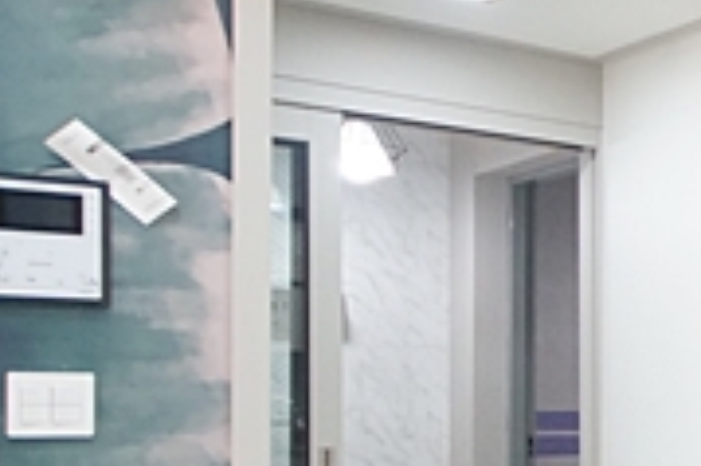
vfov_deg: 20.1
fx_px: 1303
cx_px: 1257
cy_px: 349
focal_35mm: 67
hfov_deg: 20.9
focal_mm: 10
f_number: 4
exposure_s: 1/80
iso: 800
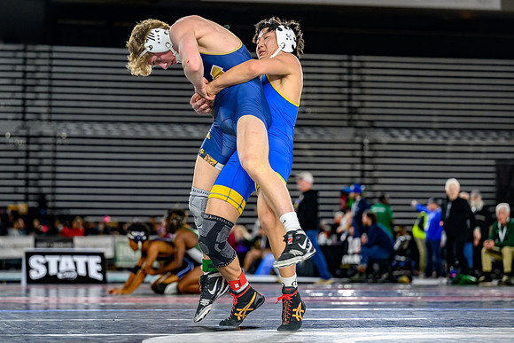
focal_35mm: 114
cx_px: 231
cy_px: 185
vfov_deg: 12.0
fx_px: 1633
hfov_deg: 17.9
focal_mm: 102
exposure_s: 1/800
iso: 2800
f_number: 2.8
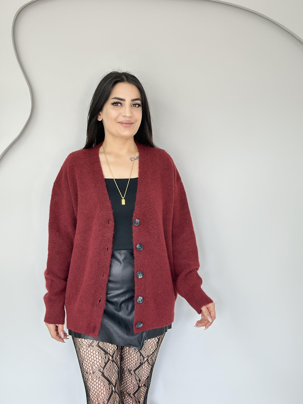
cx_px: 152
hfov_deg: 30.3
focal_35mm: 48
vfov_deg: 39.7
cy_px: 202
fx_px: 560
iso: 80
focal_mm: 6.86
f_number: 1.78
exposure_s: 1/100
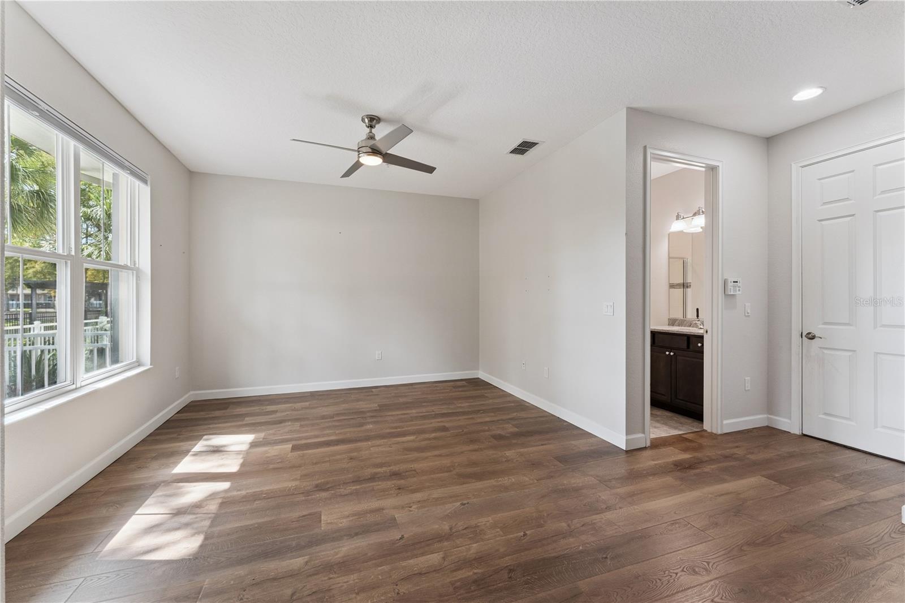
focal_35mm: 14
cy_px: 302
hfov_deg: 104.3
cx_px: 452
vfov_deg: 81.2
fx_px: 352
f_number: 11
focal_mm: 14
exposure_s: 1/40
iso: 800
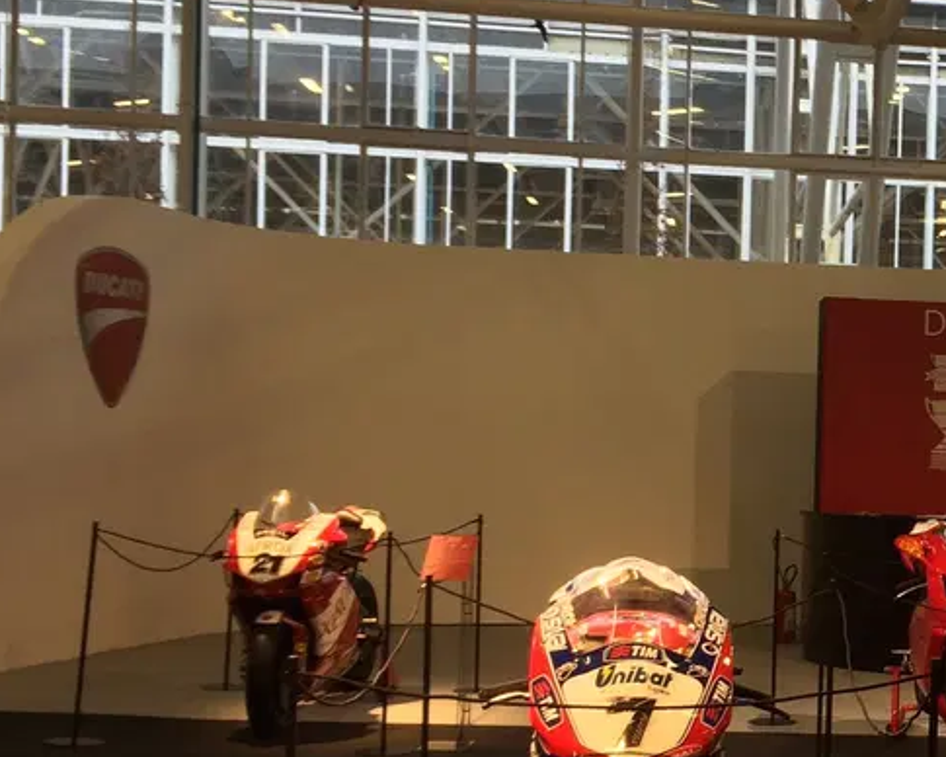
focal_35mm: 70
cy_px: 492
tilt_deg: -2.4
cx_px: 1073
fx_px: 1960
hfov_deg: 25.0
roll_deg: -0.8
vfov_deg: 21.8
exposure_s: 1/40
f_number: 2.2
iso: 40
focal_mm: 4.15
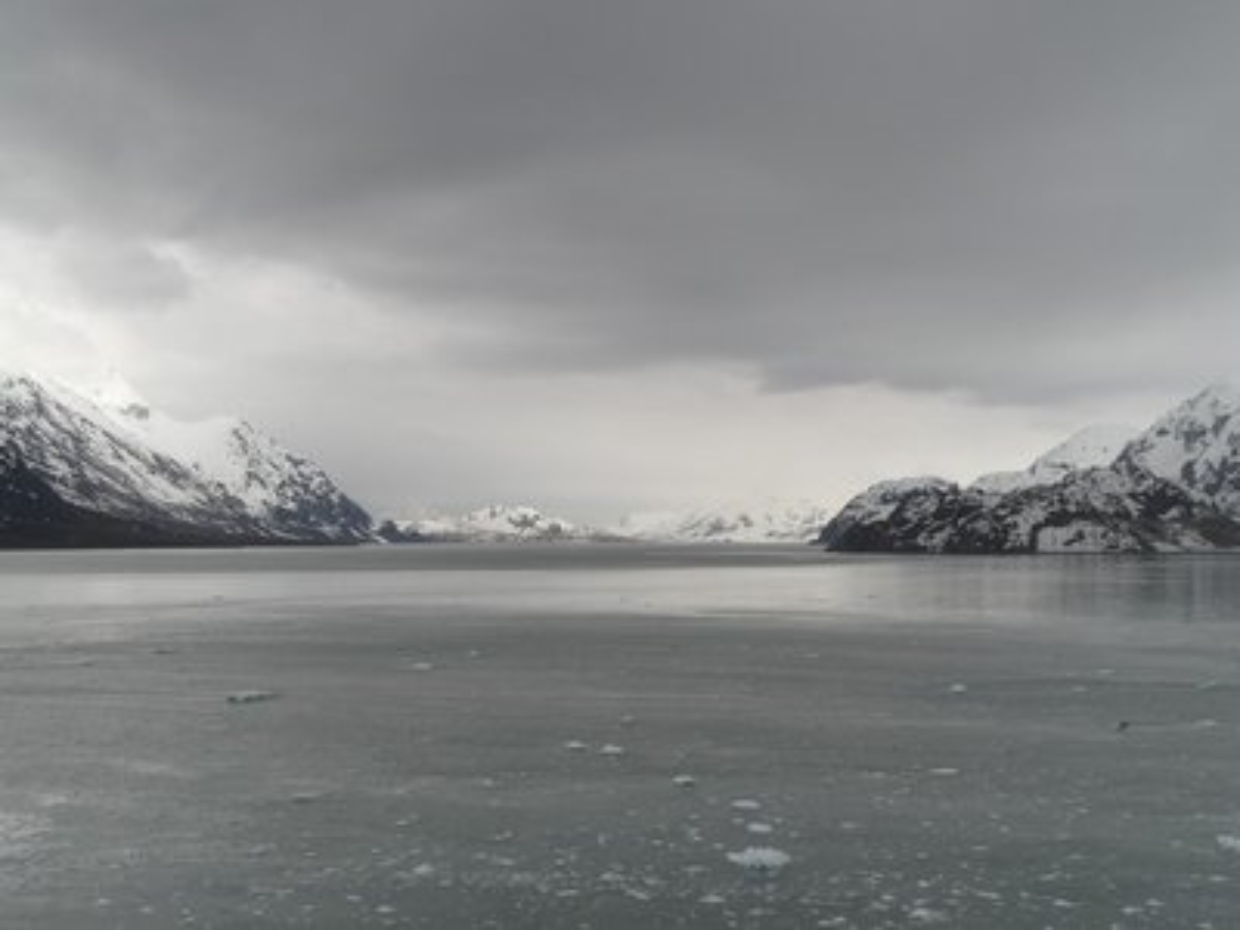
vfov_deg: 29.1
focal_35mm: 50
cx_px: 620
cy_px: 465
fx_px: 1791
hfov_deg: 38.2
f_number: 5.4
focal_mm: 8.2
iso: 80
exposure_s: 1/500
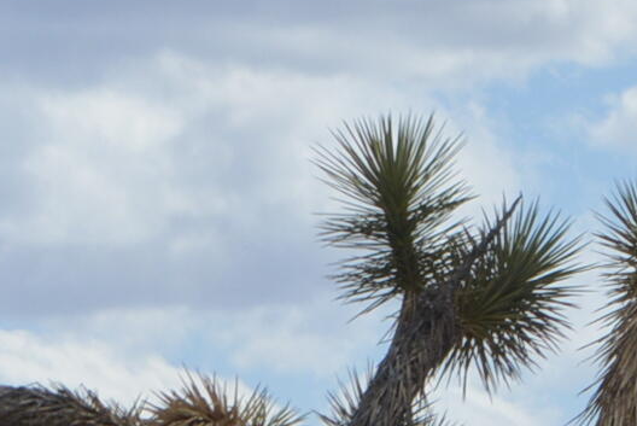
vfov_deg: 2.9
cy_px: 609
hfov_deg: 4.4
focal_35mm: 468
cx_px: 1100
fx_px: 8285
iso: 400
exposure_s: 1/2000
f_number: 8
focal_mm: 55
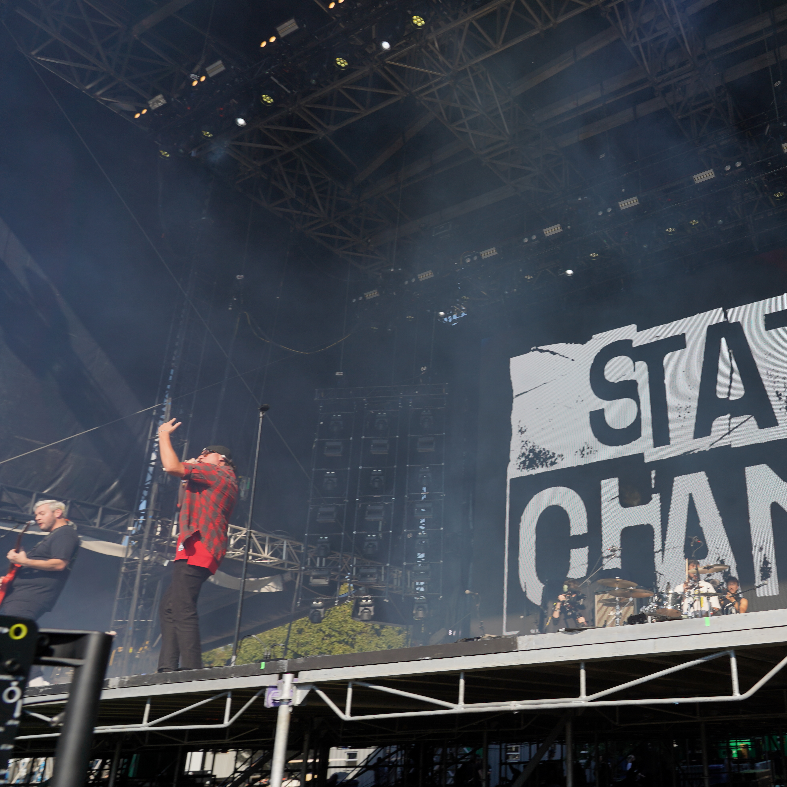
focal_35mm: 31
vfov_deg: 52.5
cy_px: 392
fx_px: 797
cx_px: 588
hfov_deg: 50.4
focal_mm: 24
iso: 100
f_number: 8
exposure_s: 1/250
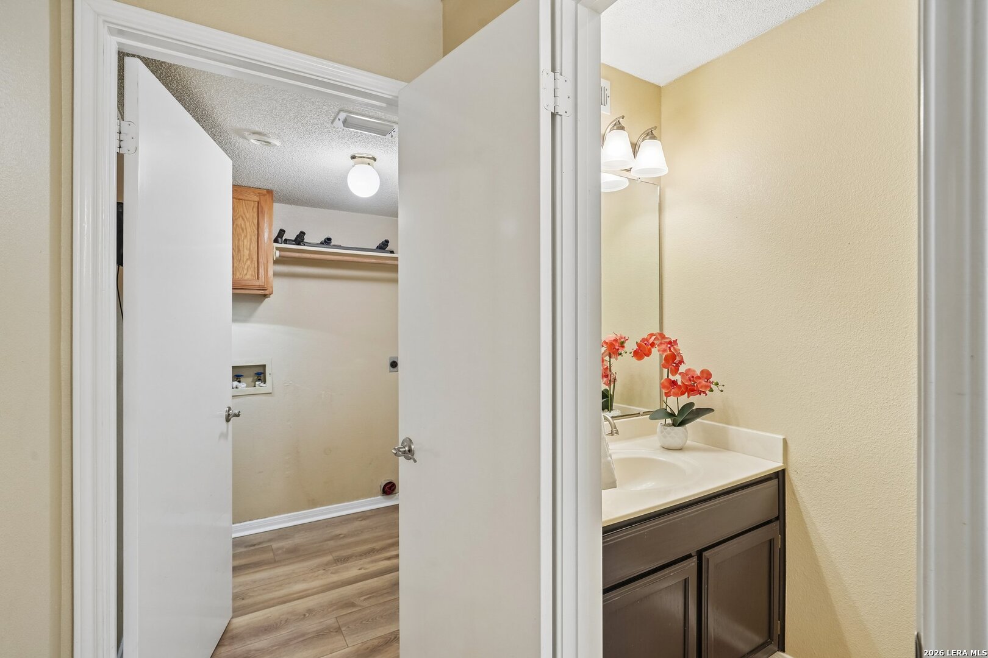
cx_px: 494
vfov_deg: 73.7
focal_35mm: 16
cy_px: 329
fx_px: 439
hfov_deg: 96.7
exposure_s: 1/10
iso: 500
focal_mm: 16
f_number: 8
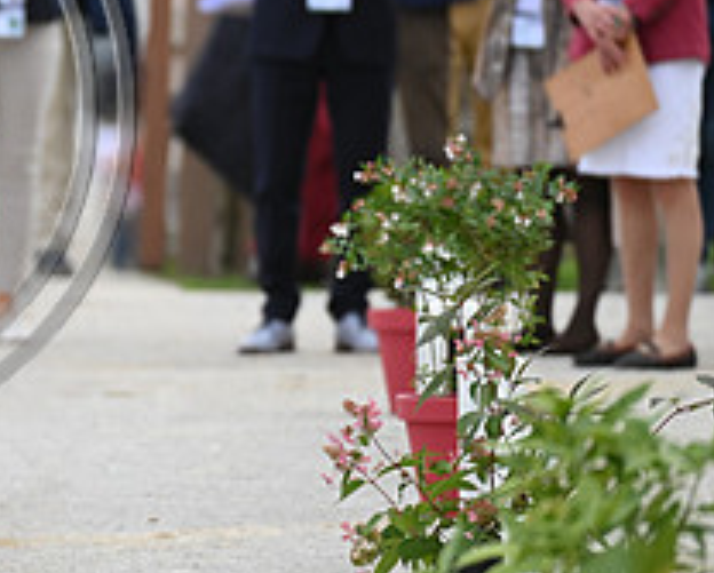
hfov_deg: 1.8
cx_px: -257
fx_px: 22114
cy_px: 60
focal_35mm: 1045
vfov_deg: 1.5
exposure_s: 1/1600
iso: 500
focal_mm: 400
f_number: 5.6
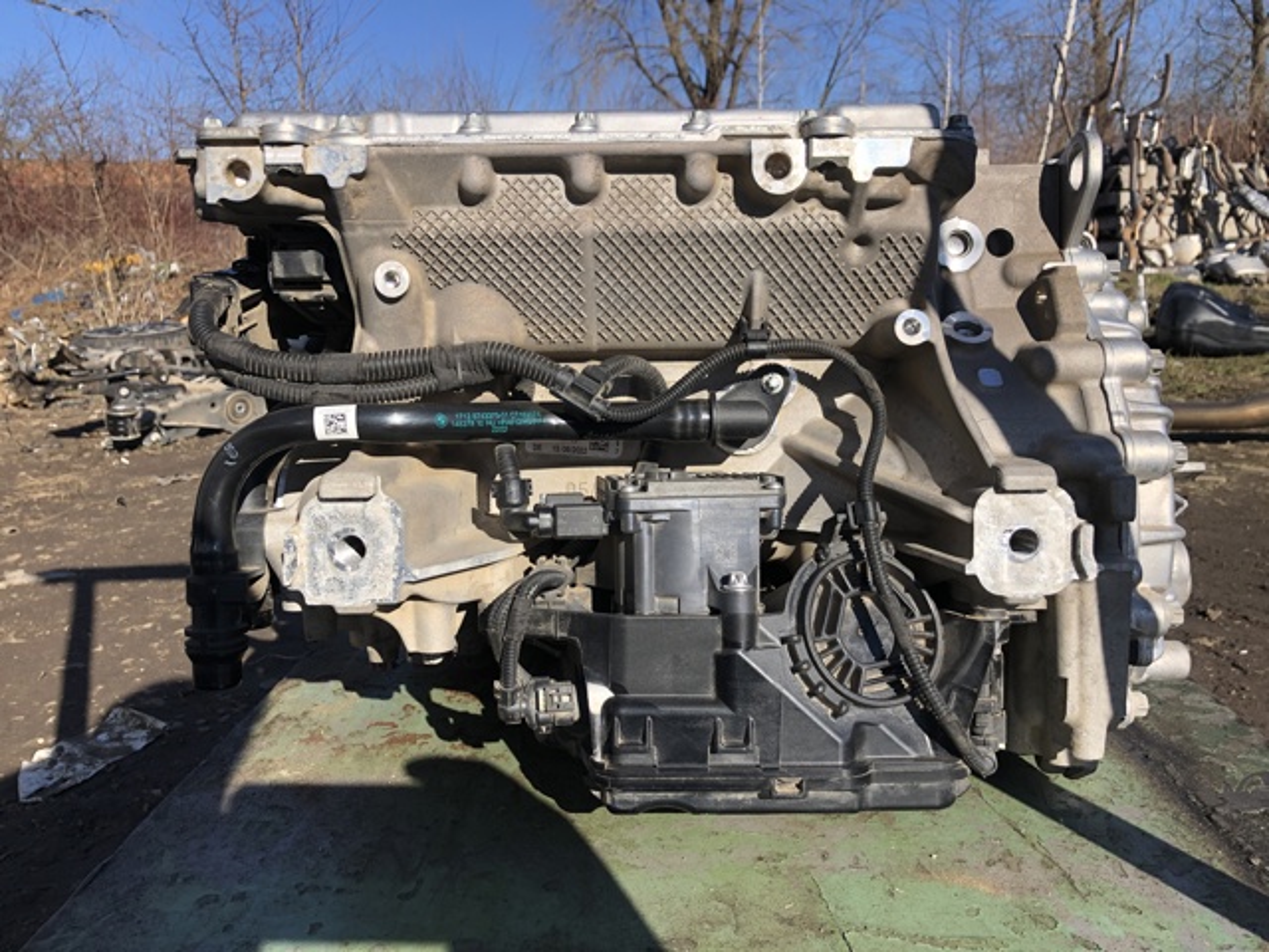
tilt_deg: -10.5
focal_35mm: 28
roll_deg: +3.3
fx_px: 1026
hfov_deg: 63.4
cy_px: 476
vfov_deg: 49.7
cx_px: 634
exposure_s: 1/1656
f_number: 1.8
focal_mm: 4
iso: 20
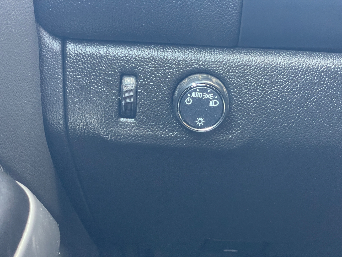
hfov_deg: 36.8
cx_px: 171
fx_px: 514
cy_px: 128
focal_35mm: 52
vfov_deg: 28.0
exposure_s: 1/60
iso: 320
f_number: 2
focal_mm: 6
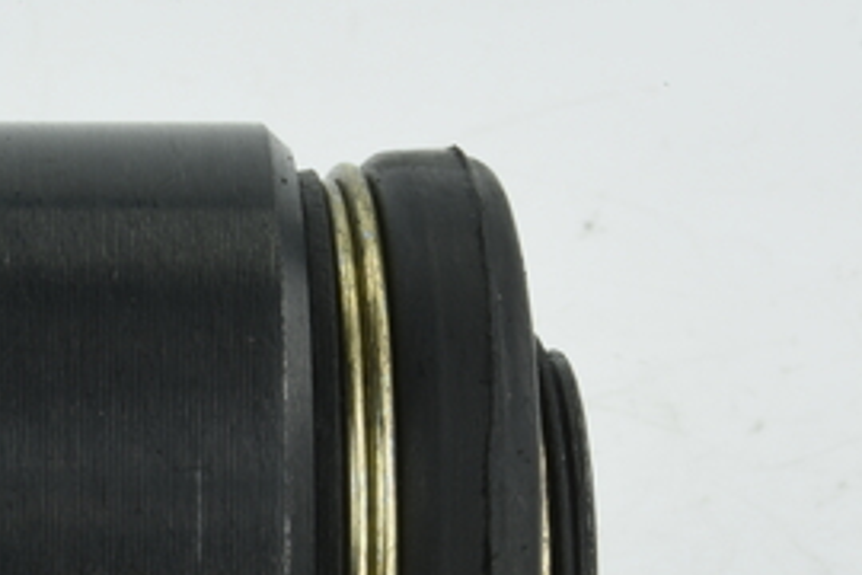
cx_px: 13
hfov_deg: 12.7
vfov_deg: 8.5
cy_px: 671
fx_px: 3831
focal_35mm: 160
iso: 64
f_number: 36
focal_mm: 60
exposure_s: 1/2
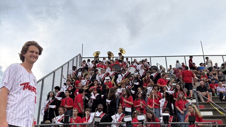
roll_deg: -0.6
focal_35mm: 38
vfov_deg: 31.2
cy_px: 66
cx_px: 113
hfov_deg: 52.8
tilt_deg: +25.1
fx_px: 228
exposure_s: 1/120
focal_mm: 5.96
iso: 40
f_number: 1.6
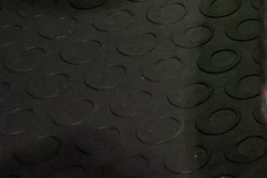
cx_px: 694
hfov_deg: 9.4
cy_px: -416
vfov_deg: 6.4
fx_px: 1409
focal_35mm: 190
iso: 6400
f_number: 3.5
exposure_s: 1/60
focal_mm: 28
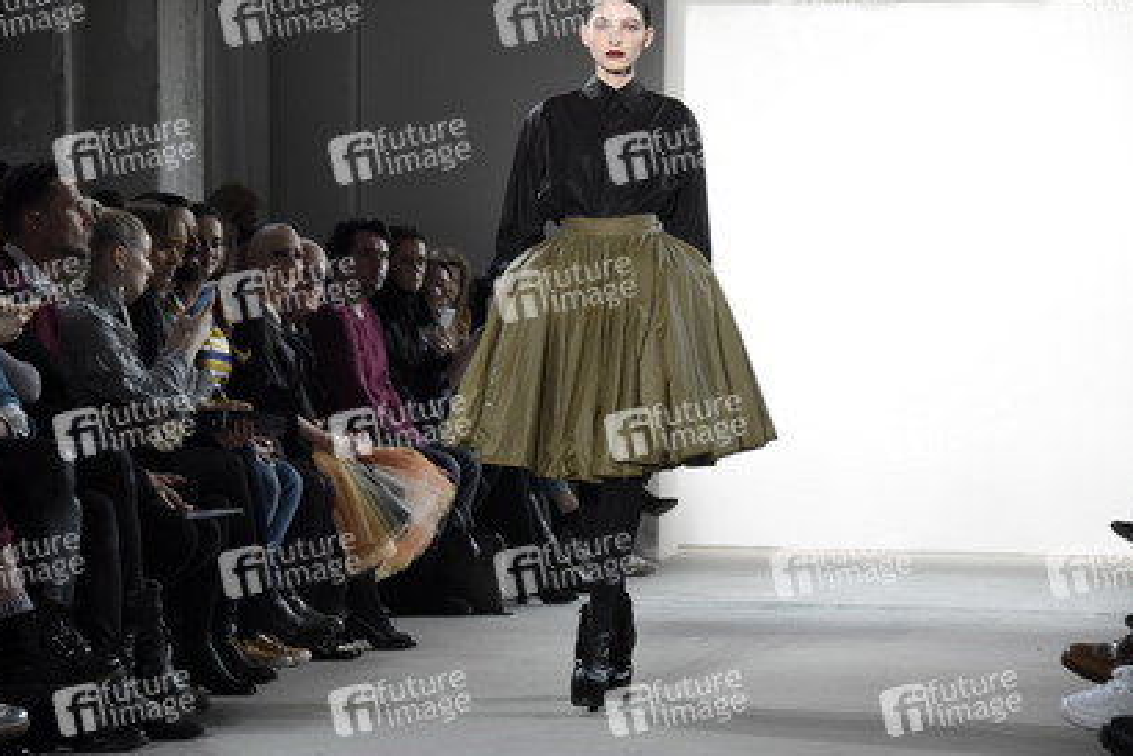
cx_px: 602
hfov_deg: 15.0
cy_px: 359
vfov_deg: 10.0
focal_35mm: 137
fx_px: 4311
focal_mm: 125
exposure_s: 1/320
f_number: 5.6
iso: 4000
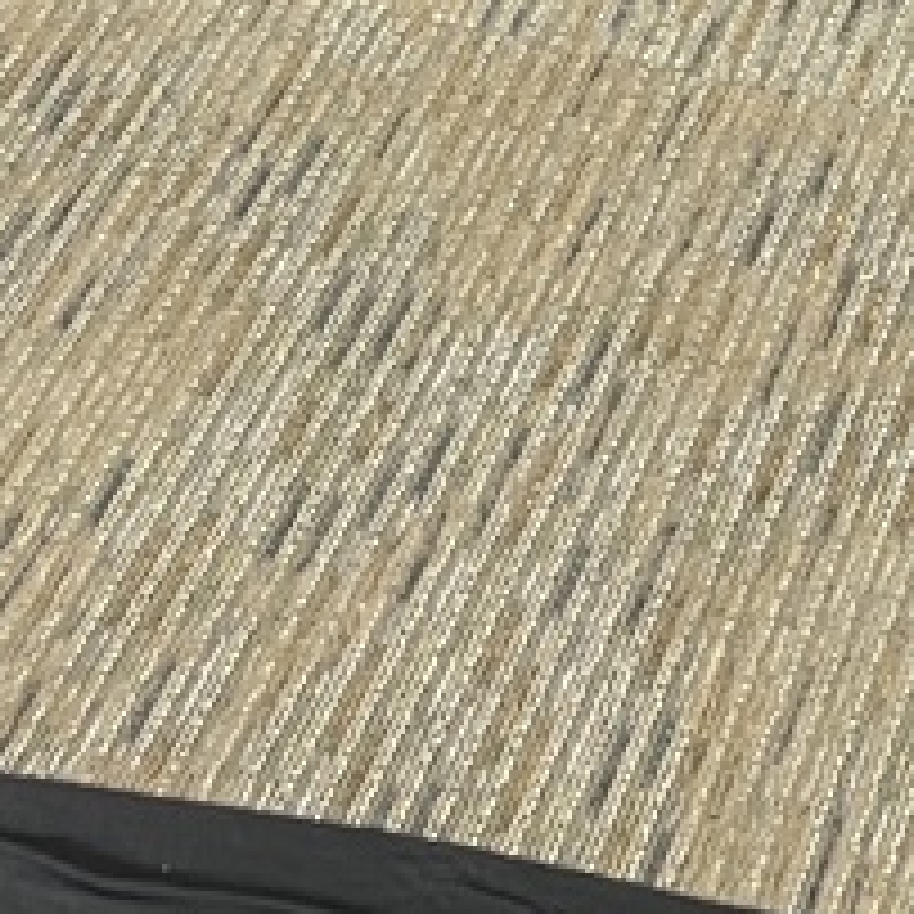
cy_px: -1301
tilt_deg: -27.0
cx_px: 1315
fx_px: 3465
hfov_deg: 14.2
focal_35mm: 116
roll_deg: -0.5
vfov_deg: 12.0
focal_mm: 5.7
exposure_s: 1/60
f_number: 1.5
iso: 125
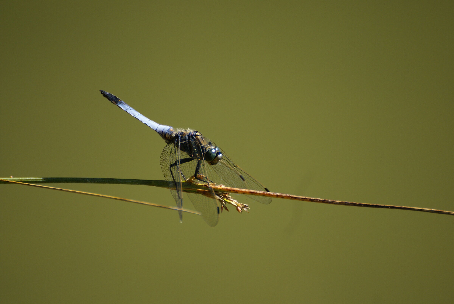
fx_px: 5682
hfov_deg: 4.6
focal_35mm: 450
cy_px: 152
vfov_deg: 3.1
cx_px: 227
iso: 200
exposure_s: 1/500
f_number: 5.6
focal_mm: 300
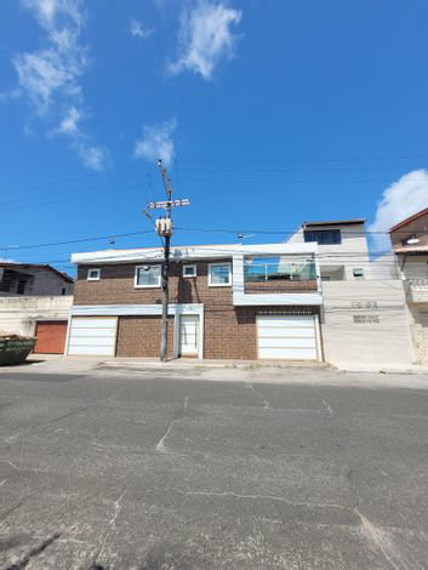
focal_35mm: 13
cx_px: 214
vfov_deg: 106.2
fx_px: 214
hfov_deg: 90.0
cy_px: 285
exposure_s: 1/1636
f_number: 2.2
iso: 40
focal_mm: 1.74
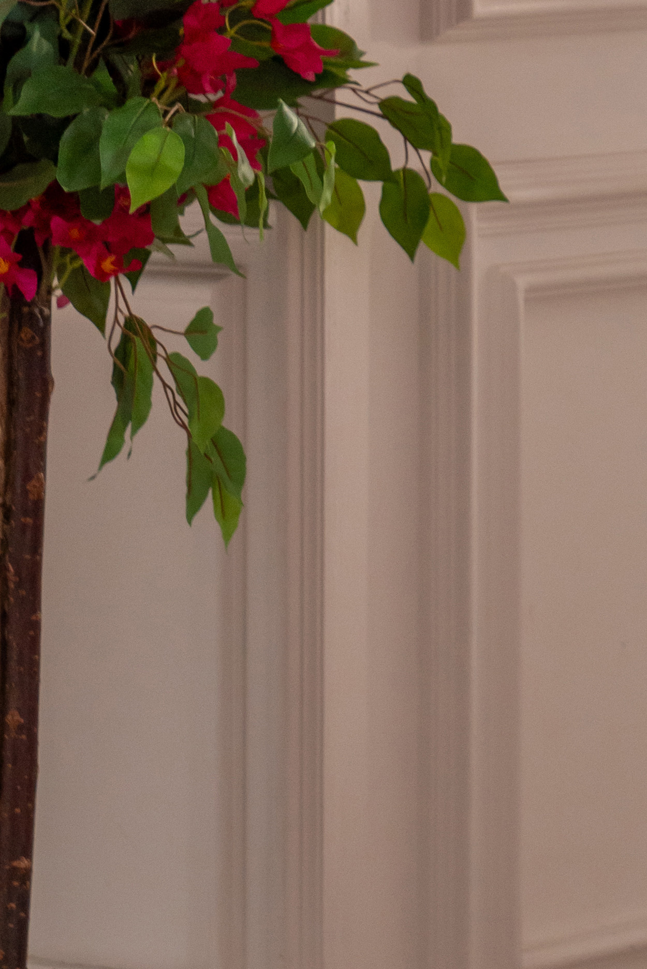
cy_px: 184
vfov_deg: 6.9
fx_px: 8003
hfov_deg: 4.6
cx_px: 1344
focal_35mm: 297
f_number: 5.6
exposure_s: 1/160
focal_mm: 70
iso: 500
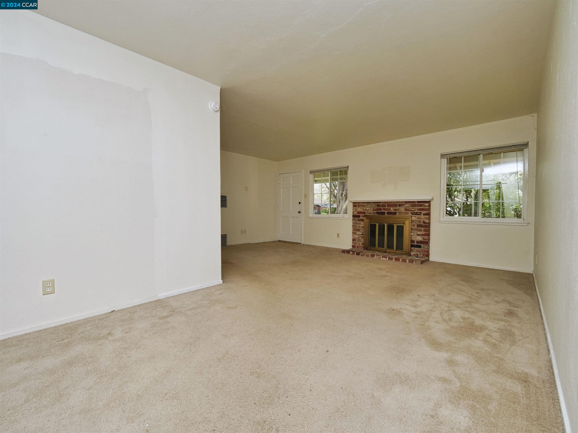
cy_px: 216
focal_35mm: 14
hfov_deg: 102.1
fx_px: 234
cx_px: 289
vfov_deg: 85.7
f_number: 5.6
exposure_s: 1/160
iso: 800
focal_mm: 7
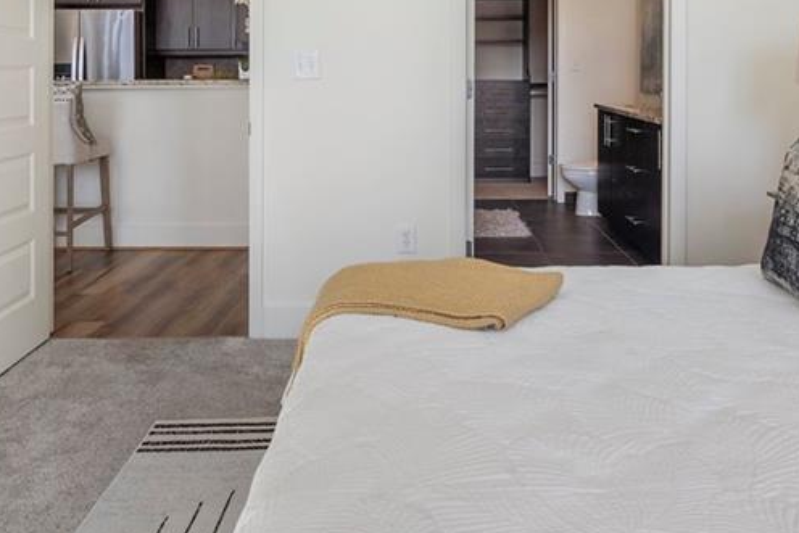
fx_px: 733
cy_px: 70
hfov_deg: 57.1
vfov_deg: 37.8
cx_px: 445
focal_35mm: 33
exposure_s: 1/100
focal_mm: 16
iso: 640
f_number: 8
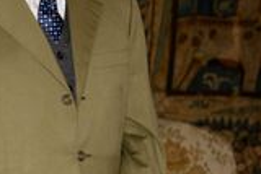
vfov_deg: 7.9
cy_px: 49
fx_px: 1263
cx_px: -116
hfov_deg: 11.4
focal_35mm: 174
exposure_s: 1/125
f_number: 4.5
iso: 800
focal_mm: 58
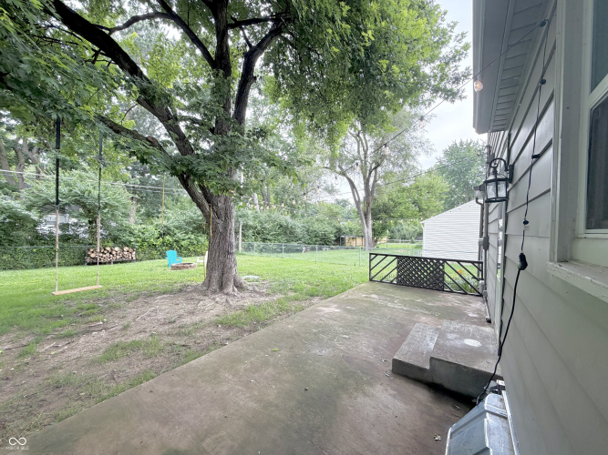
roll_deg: -1.4
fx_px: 246
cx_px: 304
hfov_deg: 102.1
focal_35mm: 14
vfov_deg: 85.7
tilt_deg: +0.2
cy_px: 228
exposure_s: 1/136
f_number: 2.2
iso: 64
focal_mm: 2.22
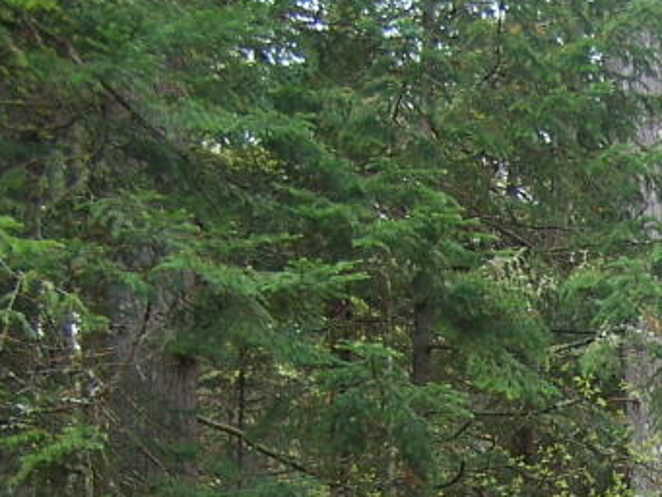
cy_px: 703
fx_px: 2181
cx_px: 910
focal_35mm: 114
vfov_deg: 12.5
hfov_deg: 16.2
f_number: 2.8
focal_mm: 6.3
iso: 80
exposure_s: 1/50
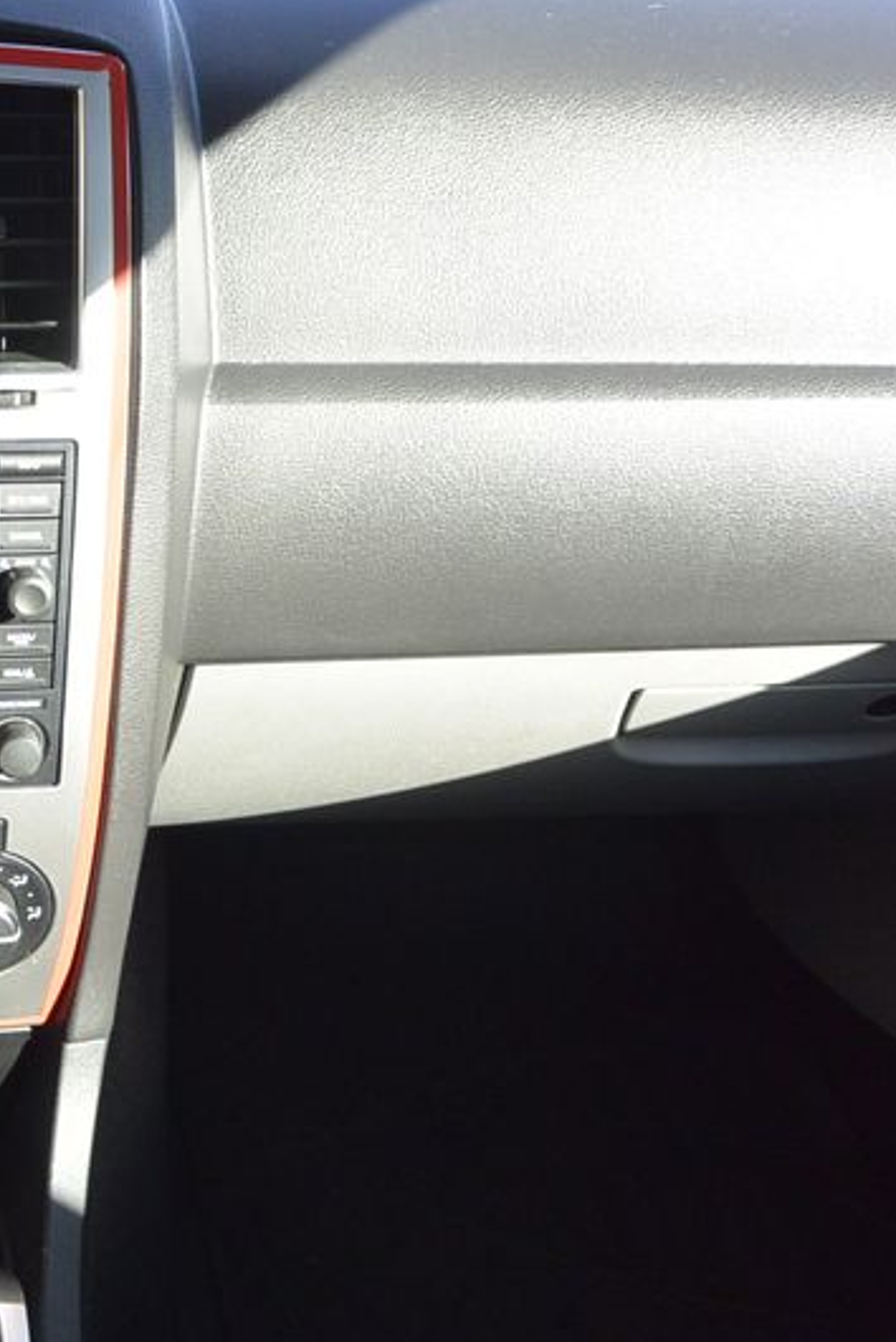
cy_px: 776
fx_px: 2088
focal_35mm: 56
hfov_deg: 22.3
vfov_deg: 35.5
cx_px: -182
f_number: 3.5
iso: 180
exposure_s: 1/250
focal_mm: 11
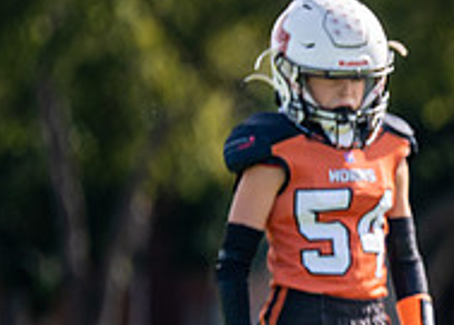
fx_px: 12314
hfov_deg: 2.1
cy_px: 233
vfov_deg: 1.5
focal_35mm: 955
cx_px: 853
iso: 125
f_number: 2.8
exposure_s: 1/2500
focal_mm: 200
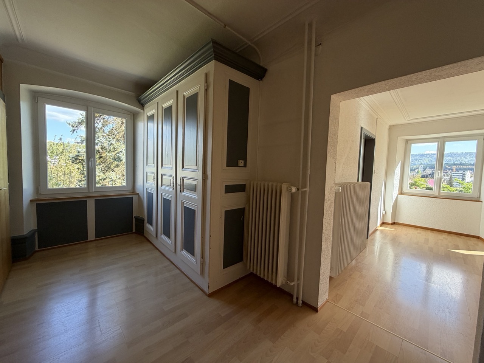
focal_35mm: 14
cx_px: 242
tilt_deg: -3.8
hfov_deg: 102.1
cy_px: 182
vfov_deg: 85.7
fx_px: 196
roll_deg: -1.2
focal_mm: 2.22
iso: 100
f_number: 2.2
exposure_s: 1/121
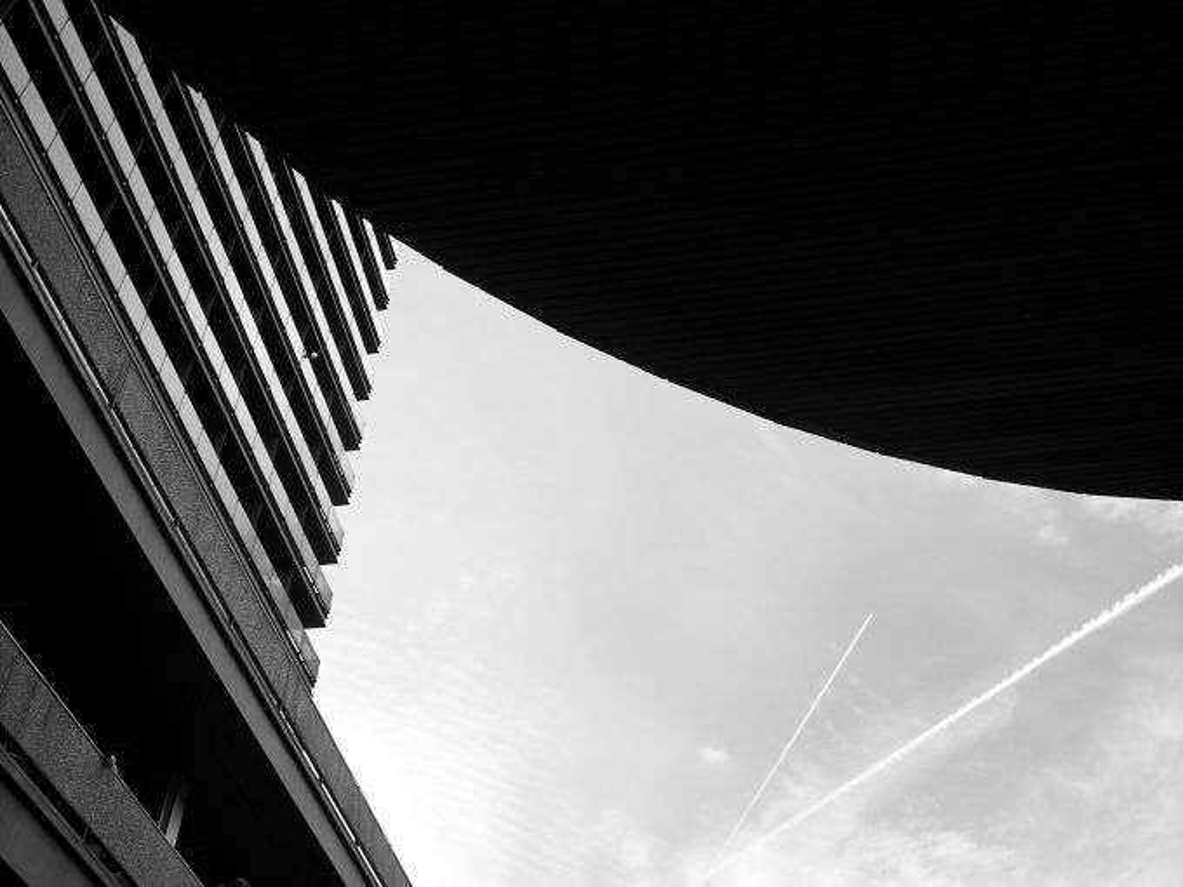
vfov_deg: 36.8
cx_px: 592
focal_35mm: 39
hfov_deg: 47.9
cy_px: 444
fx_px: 1333
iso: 100
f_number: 4
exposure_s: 1/500
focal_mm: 8
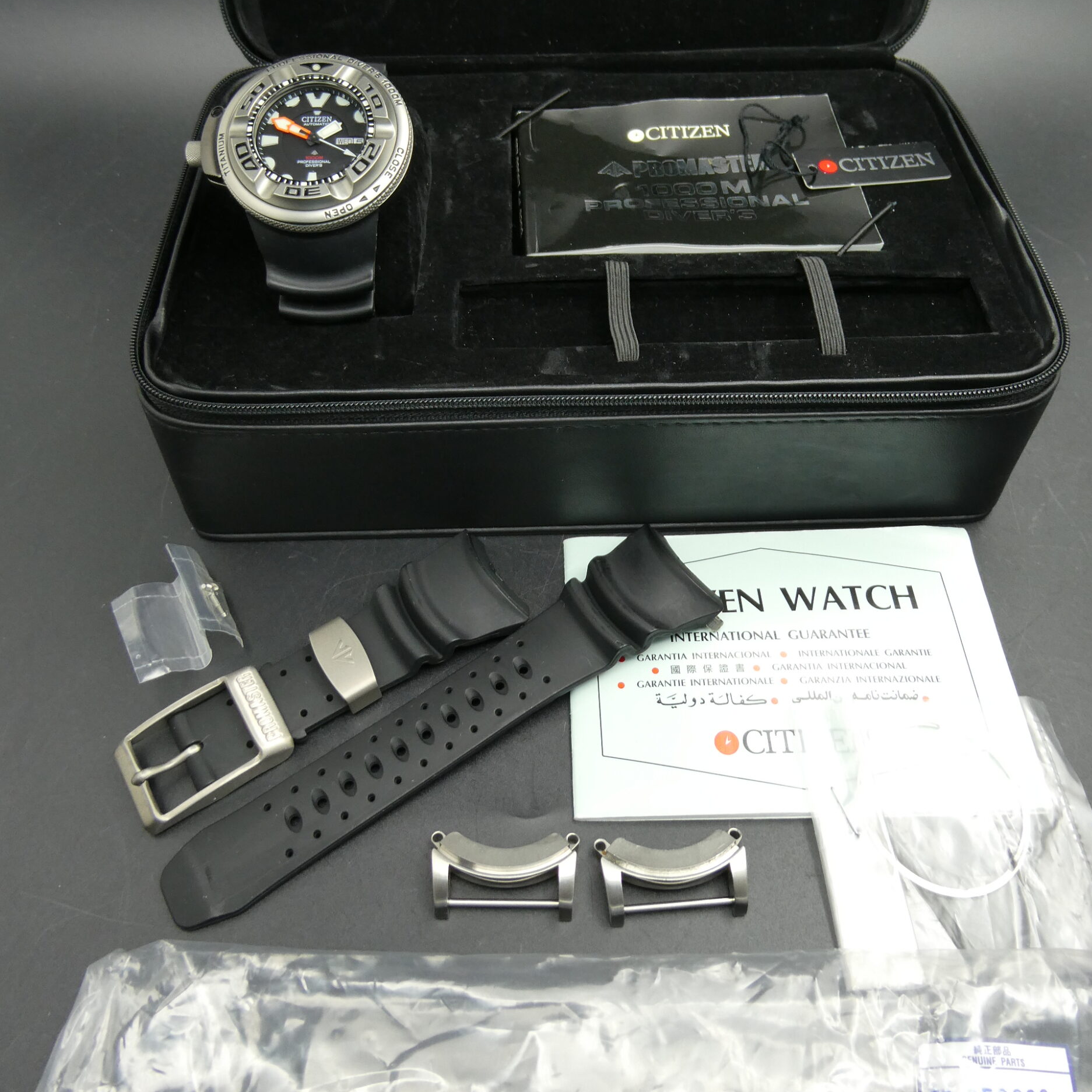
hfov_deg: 55.6
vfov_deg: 54.5
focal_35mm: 29
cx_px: 541
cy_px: 360
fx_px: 1035
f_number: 3.3
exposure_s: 1/60
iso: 125
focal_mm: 4.3
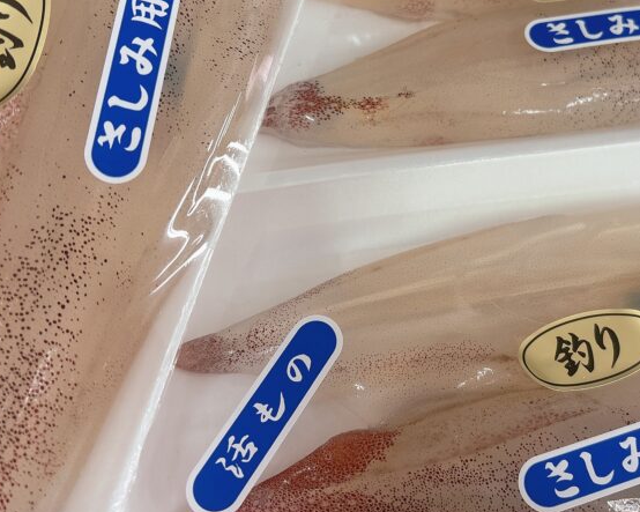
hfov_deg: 41.6
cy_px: 157
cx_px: 408
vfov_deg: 33.7
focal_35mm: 44
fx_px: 833
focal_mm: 5.96
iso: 80
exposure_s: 1/60
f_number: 1.6
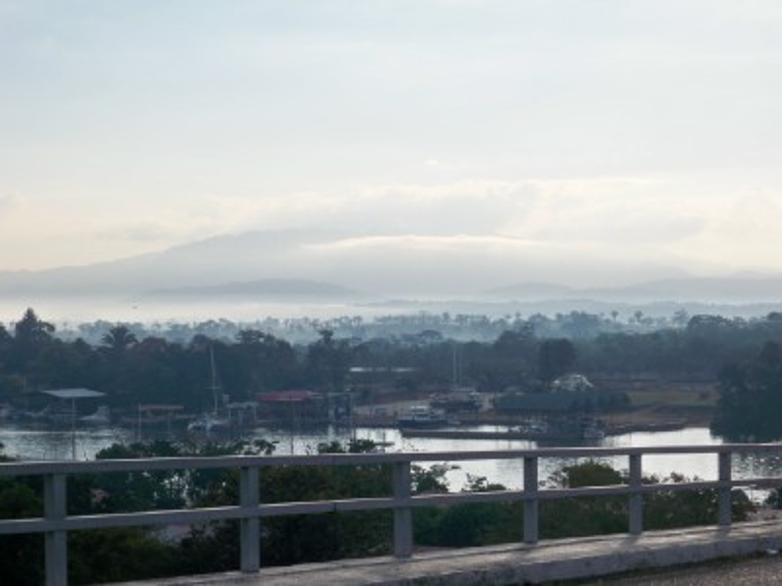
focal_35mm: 85
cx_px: 391
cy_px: 293
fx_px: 1920
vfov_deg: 17.4
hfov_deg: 23.0
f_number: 7.8
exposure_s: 1/320
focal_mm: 15.1
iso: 80
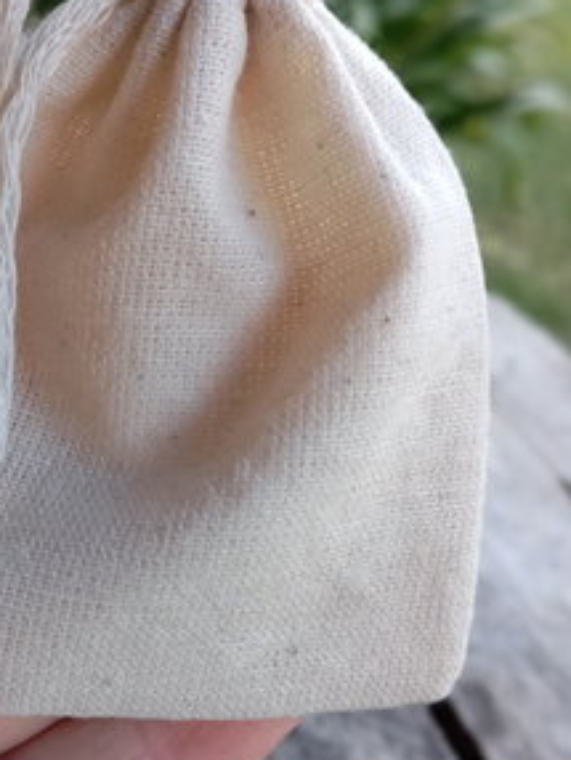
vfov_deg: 36.6
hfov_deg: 27.5
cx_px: 114
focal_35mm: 52
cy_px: 461
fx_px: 1142
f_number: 1.8
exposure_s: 1/100
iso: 368
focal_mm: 4.22
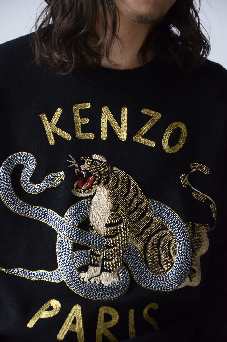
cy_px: 171
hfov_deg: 11.7
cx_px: 114
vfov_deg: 17.5
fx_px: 1111
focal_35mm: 117
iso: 1600
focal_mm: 78
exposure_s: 1/50
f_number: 5.3
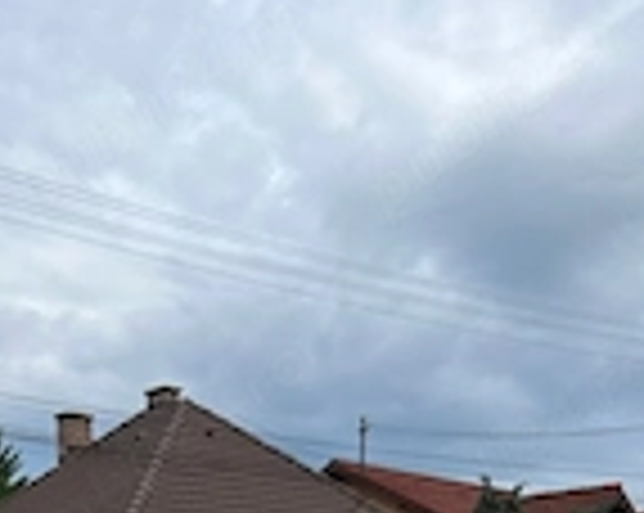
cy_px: 860
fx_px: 1351
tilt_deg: -5.9
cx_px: 252
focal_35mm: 71
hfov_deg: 26.7
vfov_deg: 18.1
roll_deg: +1.0
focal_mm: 5.7
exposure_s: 1/3571
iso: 50
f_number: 1.5
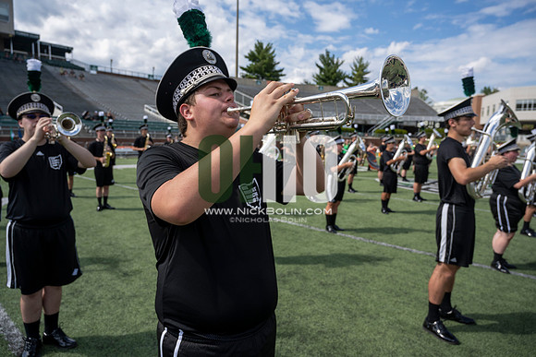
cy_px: 178
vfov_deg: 53.2
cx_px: 268
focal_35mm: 24
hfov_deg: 73.7
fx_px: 357
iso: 200
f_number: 5
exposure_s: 1/1600
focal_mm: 24
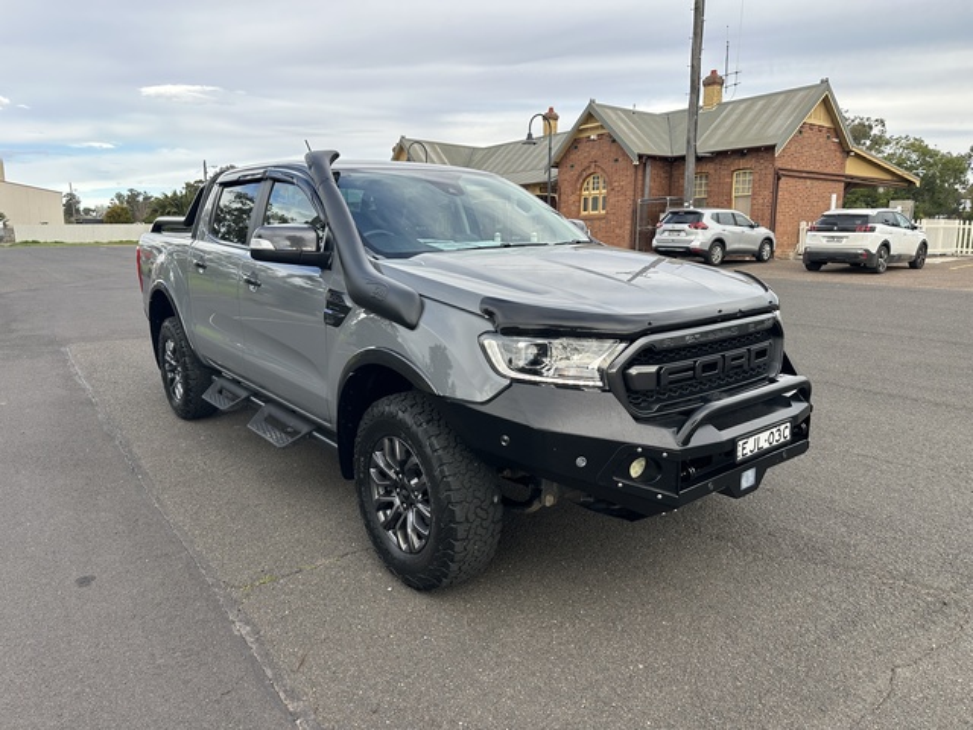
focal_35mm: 24
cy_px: 365
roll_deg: -1.5
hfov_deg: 71.6
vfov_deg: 56.8
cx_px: 486
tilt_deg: -7.5
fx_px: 675
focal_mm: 6.86
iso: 80
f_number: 1.78
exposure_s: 1/1050
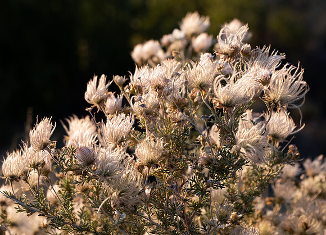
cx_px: 161
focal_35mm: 136
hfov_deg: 14.7
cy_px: 98
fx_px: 1263
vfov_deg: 10.6
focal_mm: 60
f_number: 5.6
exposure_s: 1/320
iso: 200
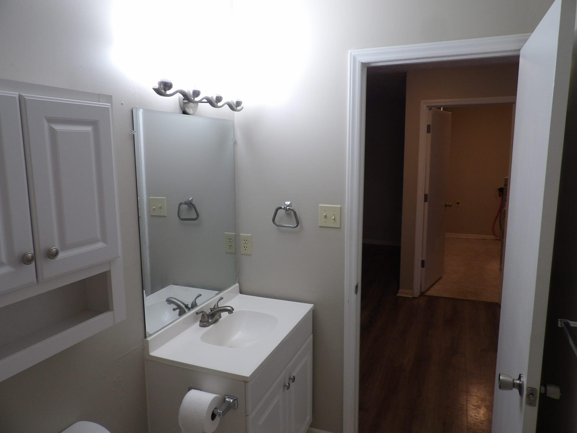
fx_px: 400
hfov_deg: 71.6
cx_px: 288
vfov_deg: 56.8
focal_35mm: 24
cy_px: 216
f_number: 3.2
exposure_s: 1/33
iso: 109
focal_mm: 4.3
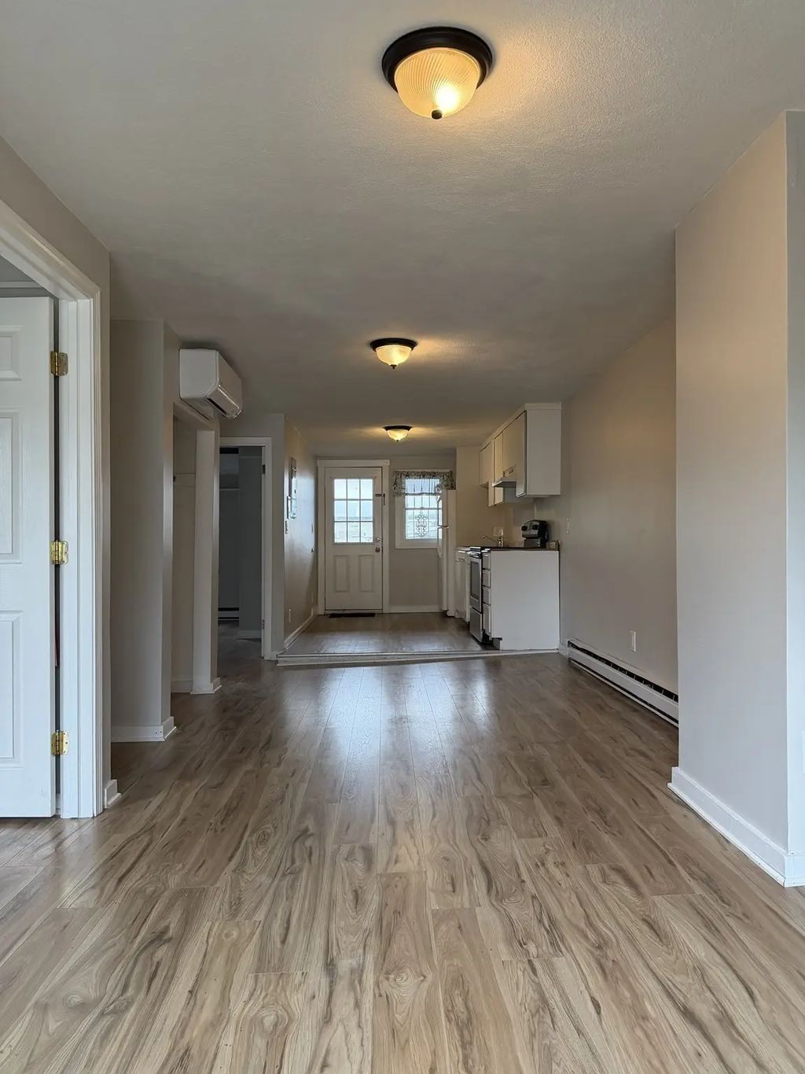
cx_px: 402
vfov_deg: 71.6
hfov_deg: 56.8
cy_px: 537
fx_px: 744
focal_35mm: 24
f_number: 1.78
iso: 200
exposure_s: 1/120
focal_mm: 6.76
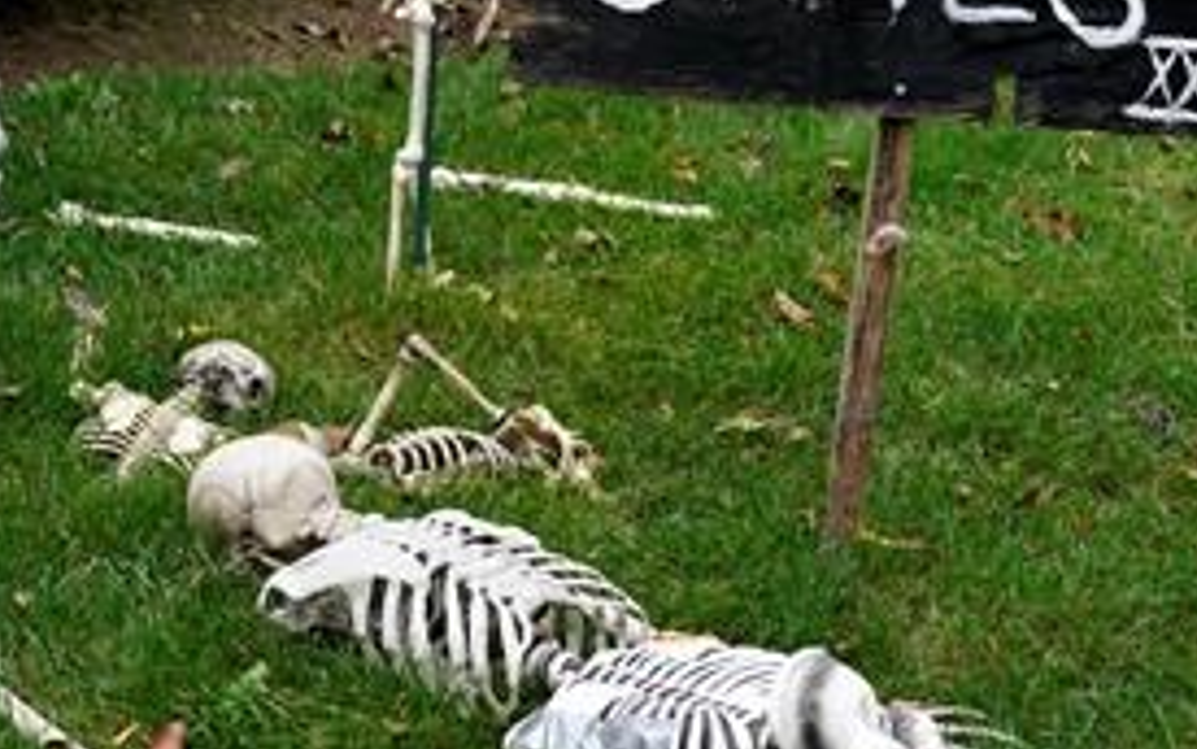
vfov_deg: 14.5
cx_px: 766
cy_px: 28
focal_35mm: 89
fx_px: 2904
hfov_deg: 23.2
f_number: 4.5
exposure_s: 1/160
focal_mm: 37
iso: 400
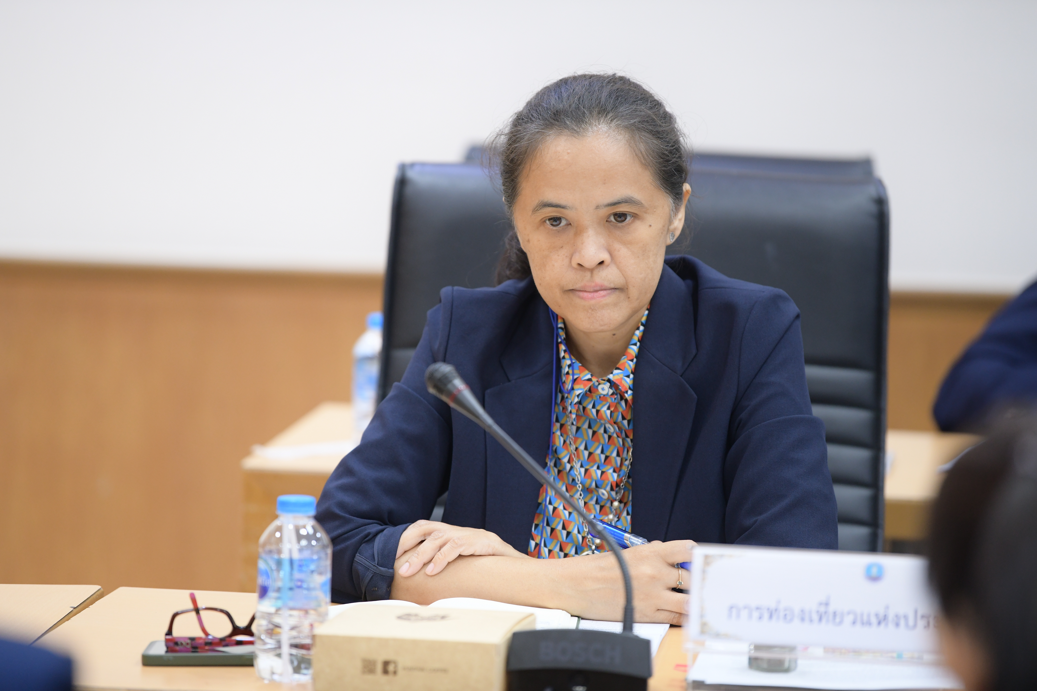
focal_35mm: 185
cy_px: 346
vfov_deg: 7.4
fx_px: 5329
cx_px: 518
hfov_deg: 11.1
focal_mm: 185
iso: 1250
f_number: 2.8
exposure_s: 1/125
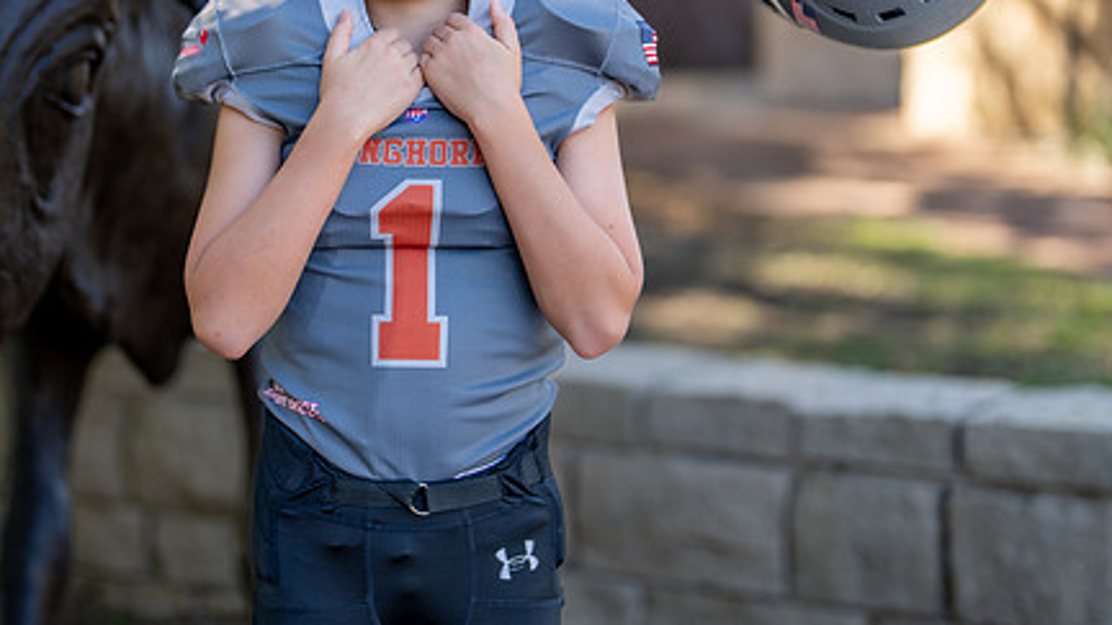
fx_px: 2241
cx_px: 458
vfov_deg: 15.8
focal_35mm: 76
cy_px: 118
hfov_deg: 27.8
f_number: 1.2
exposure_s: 1/1250
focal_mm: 50
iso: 100
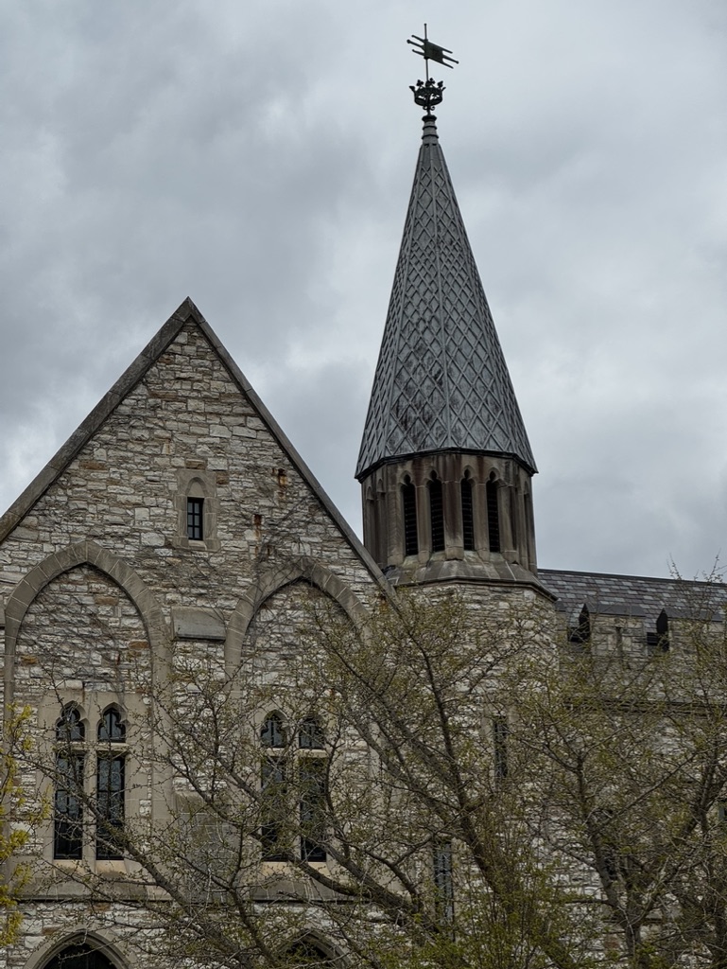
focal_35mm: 77
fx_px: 2154
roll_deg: +2.0
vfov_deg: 25.3
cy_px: 484
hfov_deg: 19.2
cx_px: 364
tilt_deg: +17.4
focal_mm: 9
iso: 25
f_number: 2.8
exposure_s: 1/1698
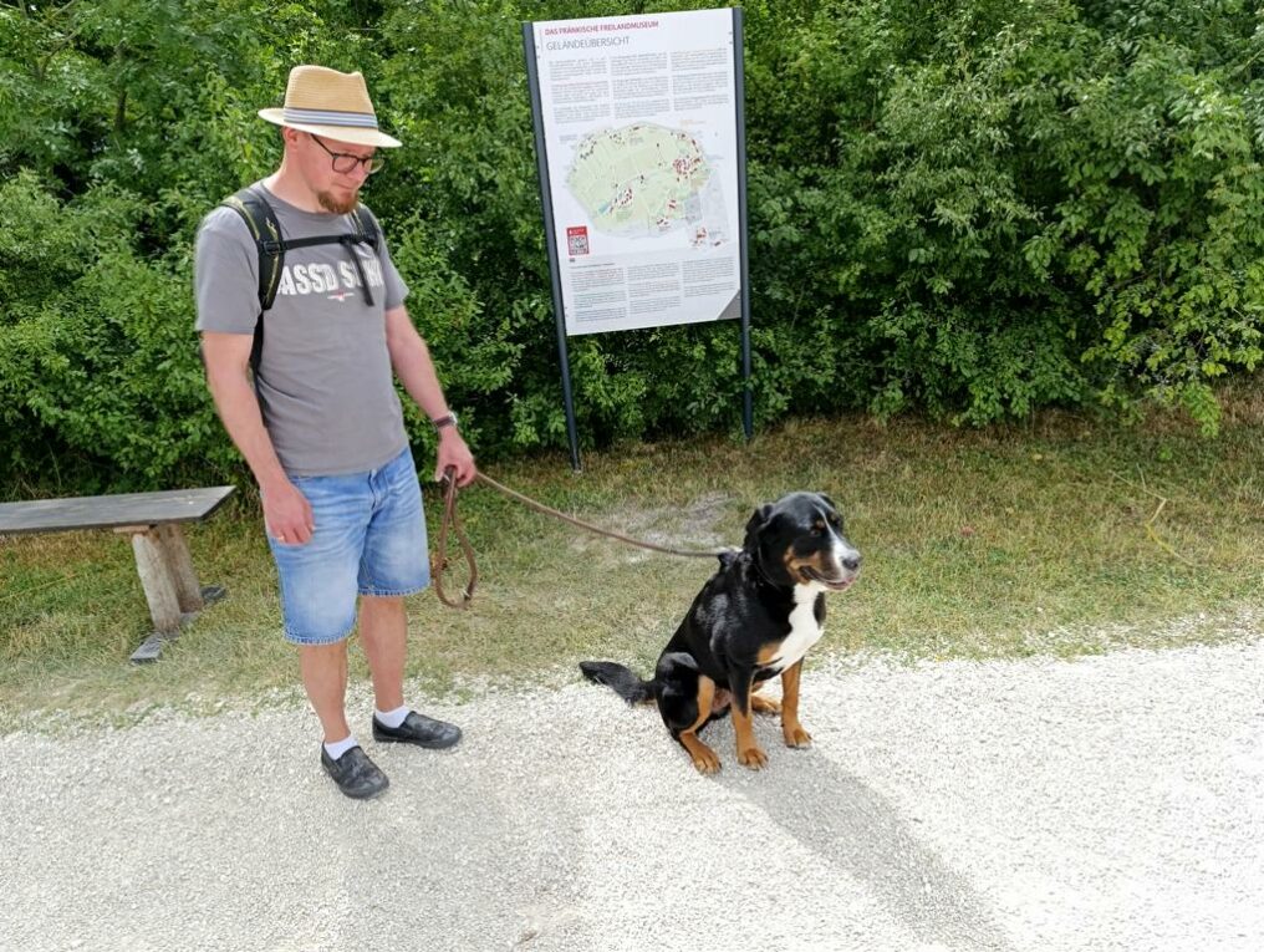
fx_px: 841
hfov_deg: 73.8
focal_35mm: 23
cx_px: 632
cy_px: 476
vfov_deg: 59.0
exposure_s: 1/307
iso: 50
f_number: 1.6
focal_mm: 6.14
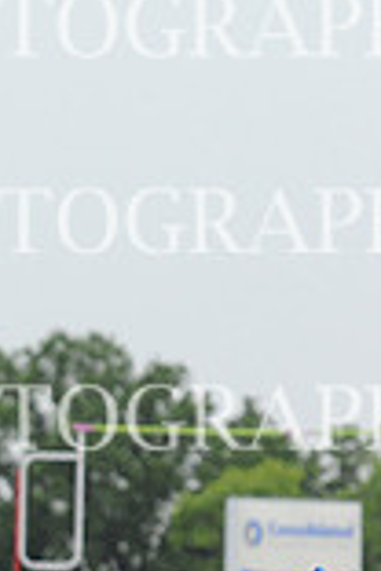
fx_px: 8238
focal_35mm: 519
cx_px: -216
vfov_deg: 4.0
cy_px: 710
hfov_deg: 2.6
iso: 1600
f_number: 5
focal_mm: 140
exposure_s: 1/2000
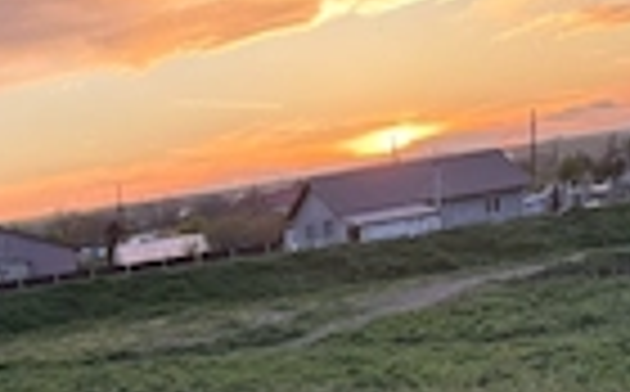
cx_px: 50
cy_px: 689
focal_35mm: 79
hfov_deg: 25.3
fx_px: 1354
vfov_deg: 14.6
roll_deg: +7.3
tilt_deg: -15.1
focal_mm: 5.96
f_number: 1.6
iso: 125
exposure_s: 1/187
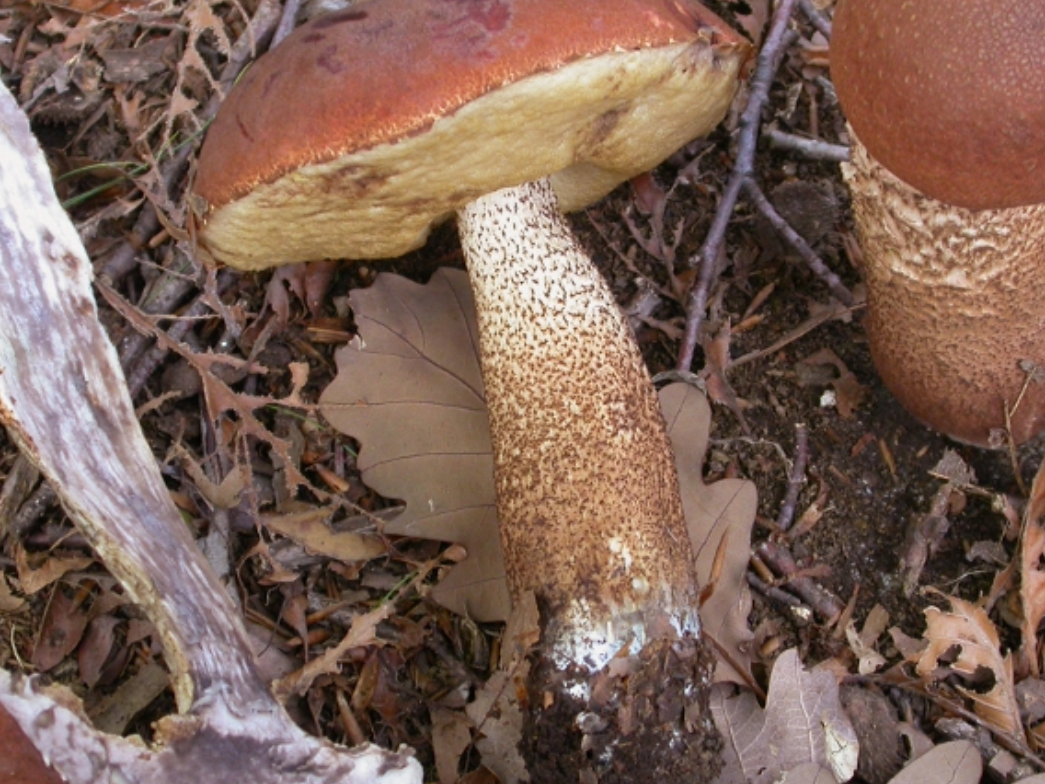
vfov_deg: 13.8
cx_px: 539
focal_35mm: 107
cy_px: 374
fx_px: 3230
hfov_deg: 18.4
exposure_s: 1/11.8
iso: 100
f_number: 3.4
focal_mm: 15.8
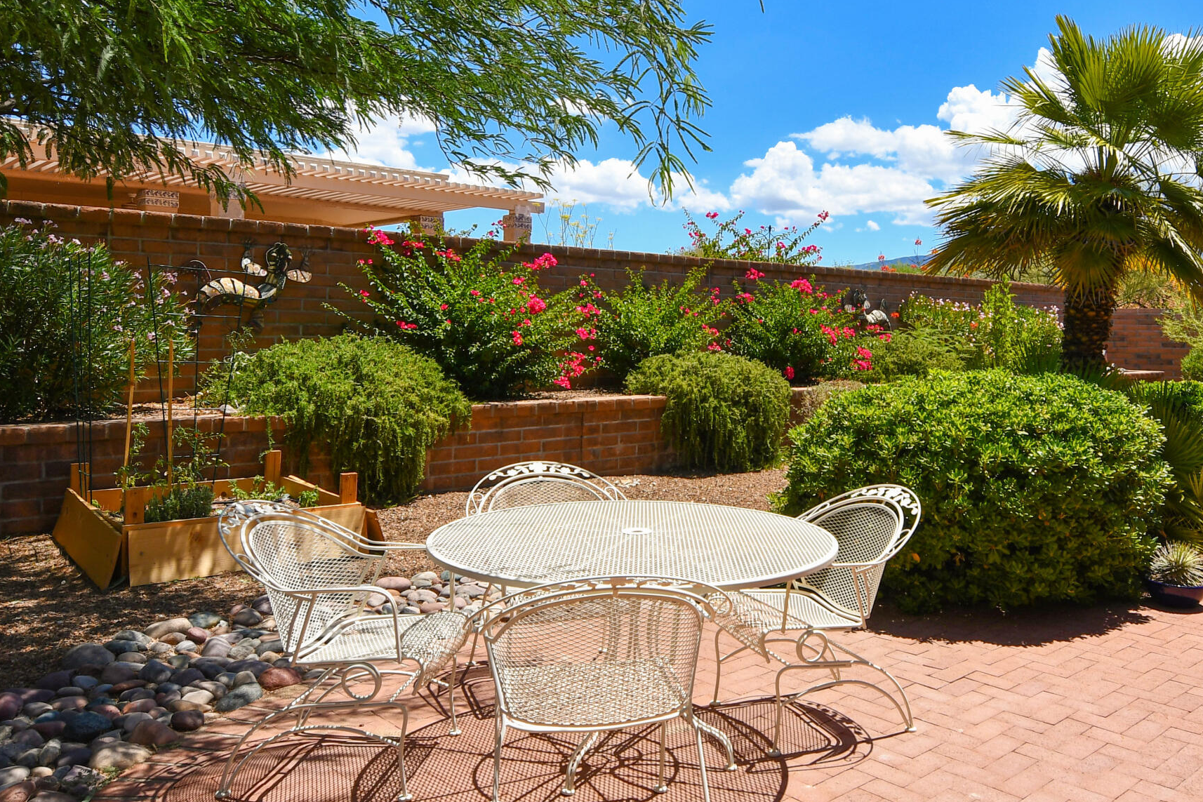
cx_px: 752
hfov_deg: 64.5
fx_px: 936
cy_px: 323
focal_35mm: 28
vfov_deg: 46.2
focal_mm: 11
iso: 100
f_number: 9
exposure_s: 1/320
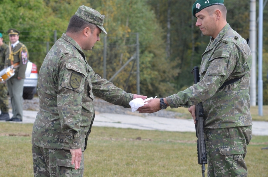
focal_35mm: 167
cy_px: 82
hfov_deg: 12.3
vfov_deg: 8.2
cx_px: 122
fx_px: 1240
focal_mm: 100
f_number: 6.3
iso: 200
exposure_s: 1/160
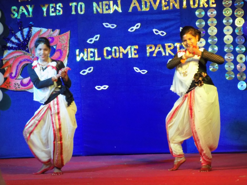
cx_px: 124
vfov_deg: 17.2
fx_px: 614
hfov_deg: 22.8
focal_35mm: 86
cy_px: 92
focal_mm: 15.3
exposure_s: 1/15
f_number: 4.4
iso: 400
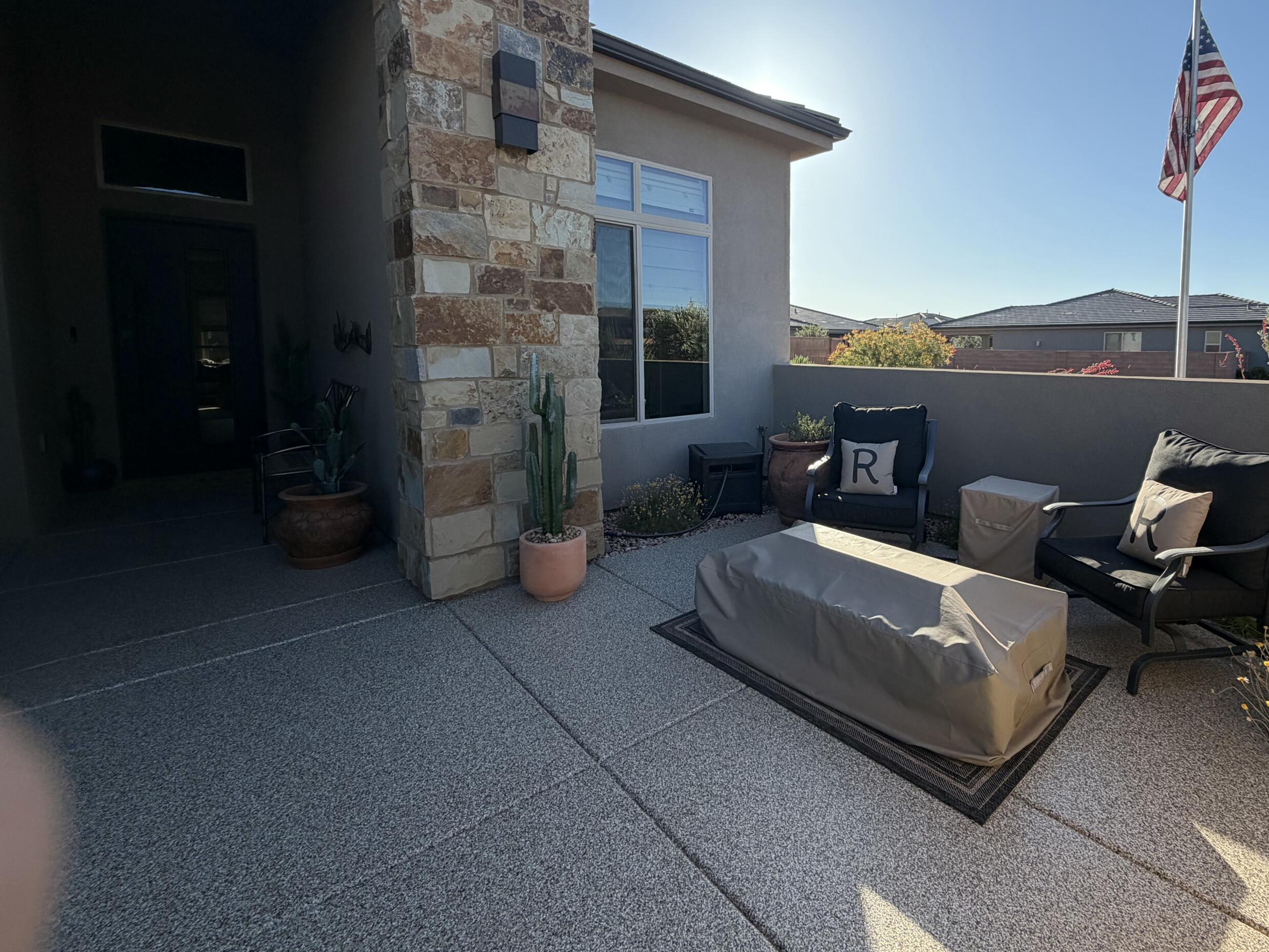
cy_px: 396
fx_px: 623
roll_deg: +0.0
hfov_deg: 89.7
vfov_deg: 74.2
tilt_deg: -4.7
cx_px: 770
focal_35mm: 17
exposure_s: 1/770
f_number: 2.2
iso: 32
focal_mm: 2.22
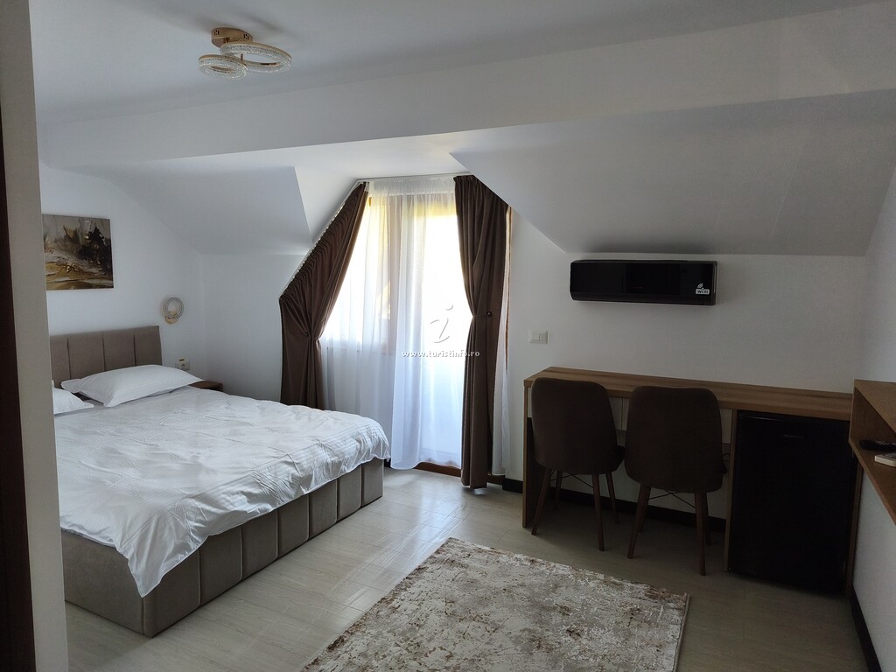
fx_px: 595
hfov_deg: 73.9
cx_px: 448
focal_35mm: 23
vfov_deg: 58.9
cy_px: 336
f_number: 1.7
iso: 500
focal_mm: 6.06
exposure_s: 1/50
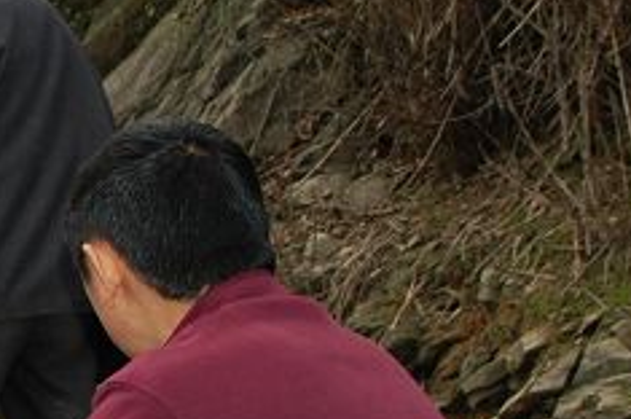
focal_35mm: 143
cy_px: 226
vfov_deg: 9.6
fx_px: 2503
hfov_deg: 13.3
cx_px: -403
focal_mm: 28
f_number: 4.5
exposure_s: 1/500
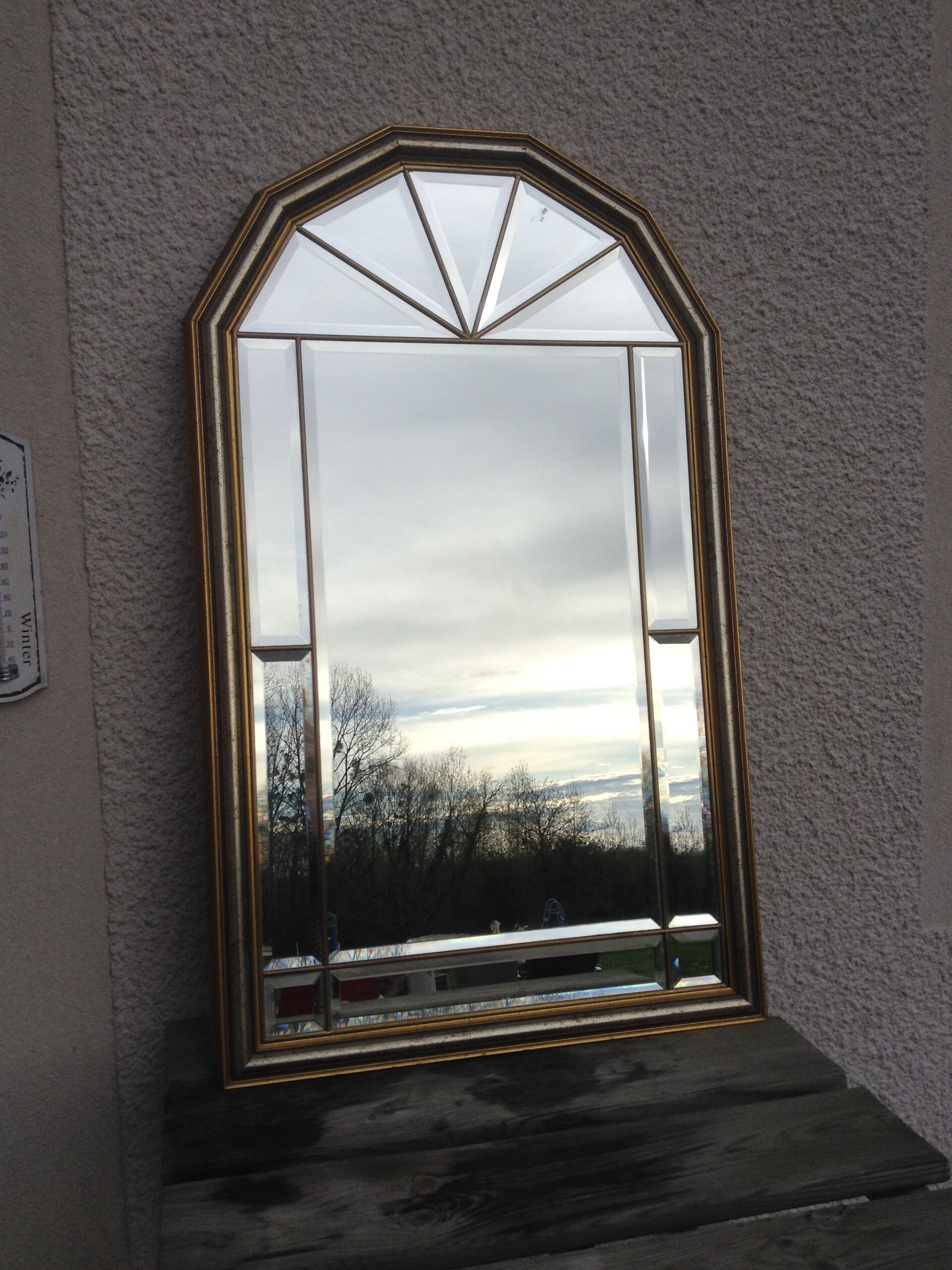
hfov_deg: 41.8
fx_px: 1247
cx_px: 489
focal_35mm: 34
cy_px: 619
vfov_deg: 54.0
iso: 25
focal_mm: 3.3
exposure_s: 1/1931
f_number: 2.4
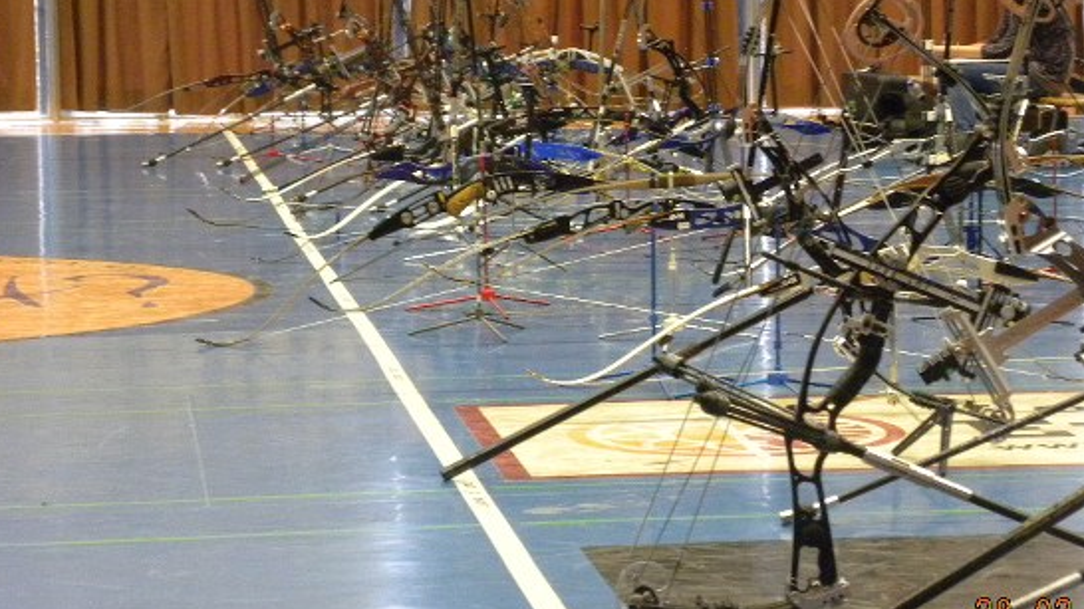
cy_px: 236
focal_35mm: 134
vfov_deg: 9.0
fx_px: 3851
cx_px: 611
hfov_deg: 16.0
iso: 400
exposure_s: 1/19
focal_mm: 18.8
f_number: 4
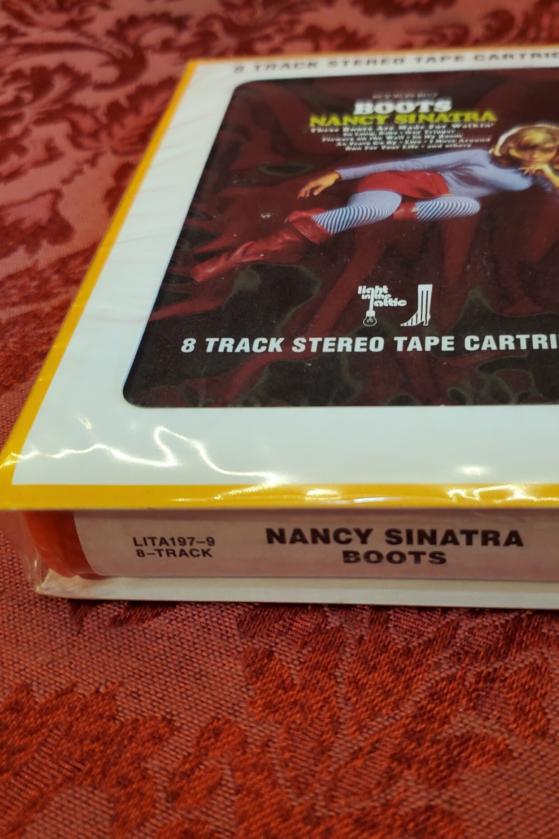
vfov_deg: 51.9
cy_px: 429
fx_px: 862
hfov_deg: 35.6
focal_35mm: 37
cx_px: 368
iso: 64
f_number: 1.5
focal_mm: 4.3
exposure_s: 1/120
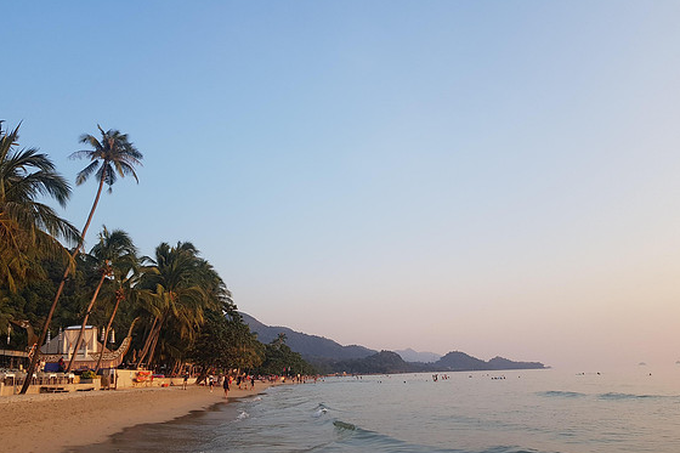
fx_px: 529
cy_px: 257
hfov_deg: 65.5
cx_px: 345
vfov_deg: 46.3
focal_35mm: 28
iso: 40
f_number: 1.7
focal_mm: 4.2
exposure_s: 1/490
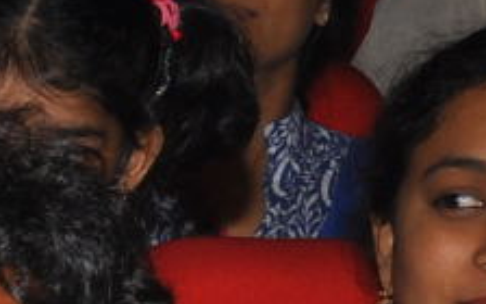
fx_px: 4331
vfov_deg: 3.9
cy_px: 850
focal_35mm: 327
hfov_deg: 6.0
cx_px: -944
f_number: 11
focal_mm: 30
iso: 200
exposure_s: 1/200
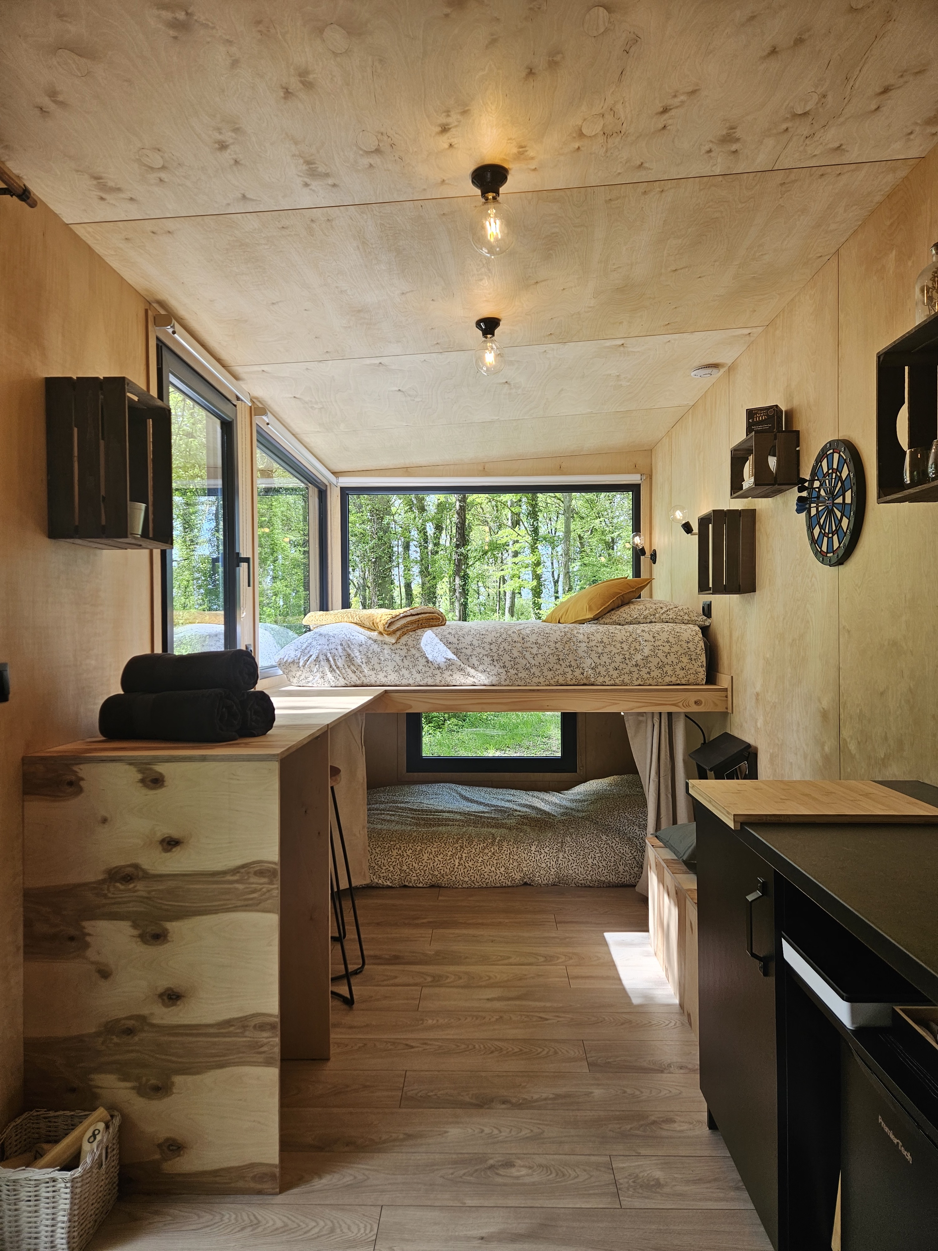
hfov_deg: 58.9
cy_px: 626
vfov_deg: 73.9
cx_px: 469
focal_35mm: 23
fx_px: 831
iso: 40
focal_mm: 5.4
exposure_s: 1/180
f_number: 1.8
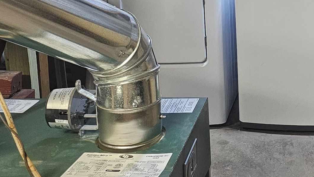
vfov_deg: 16.1
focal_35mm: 73
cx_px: 295
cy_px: -10
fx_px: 608
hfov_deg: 27.7
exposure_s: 1/120
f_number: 1.7
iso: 500
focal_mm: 6.3
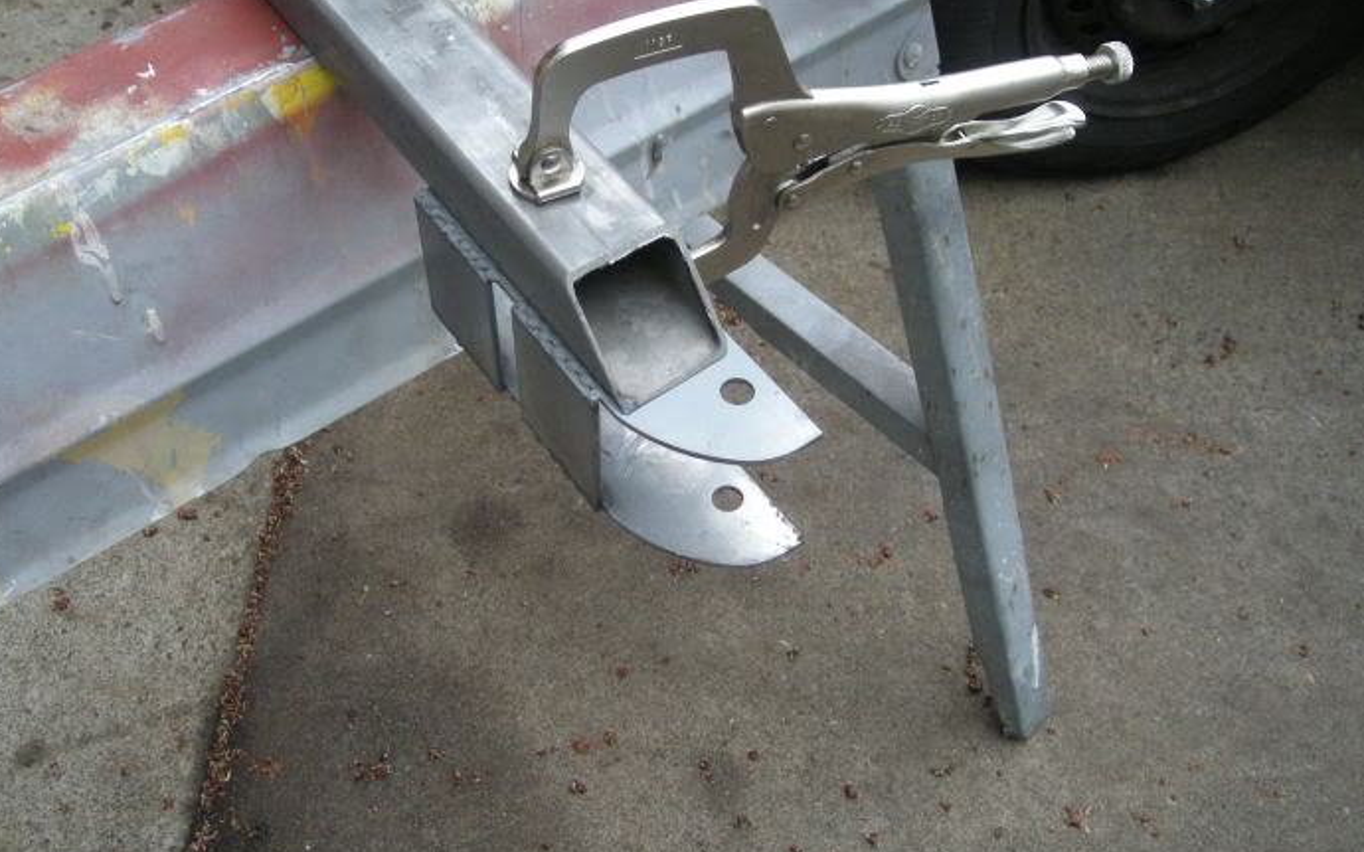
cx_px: 650
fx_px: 1598
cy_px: 330
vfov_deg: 29.8
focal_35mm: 43
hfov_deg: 46.2
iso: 216
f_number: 2.8
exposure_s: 1/60
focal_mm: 5.7
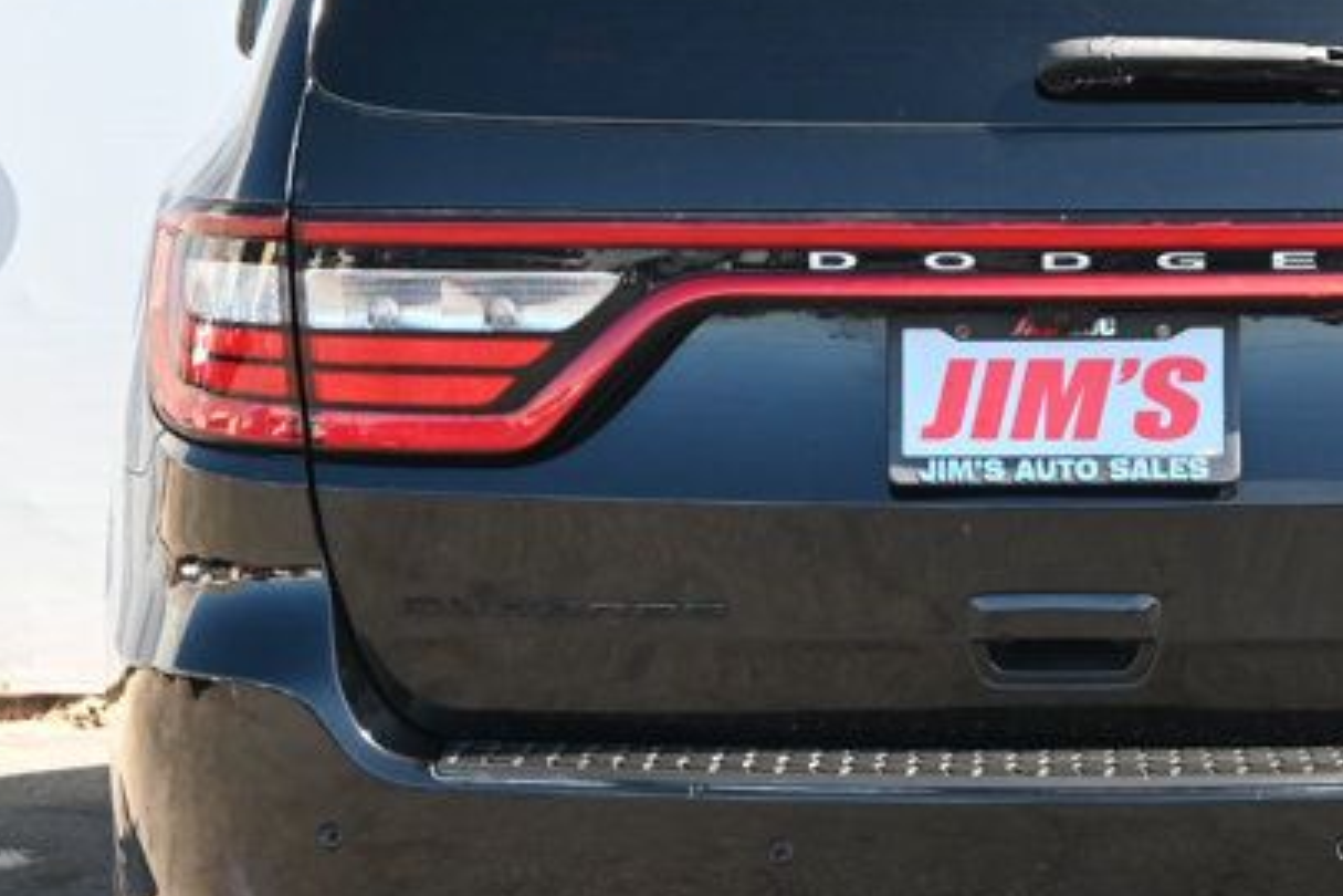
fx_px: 6789
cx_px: 1058
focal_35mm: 182
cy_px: 398
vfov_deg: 7.5
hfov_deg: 11.3
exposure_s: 1/160
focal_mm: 48
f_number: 6
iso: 400
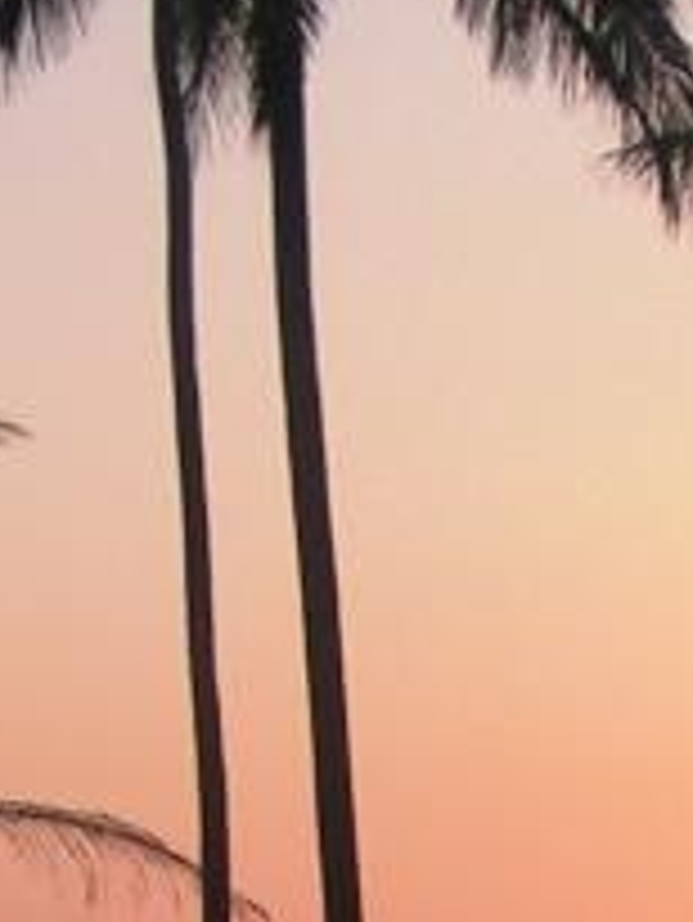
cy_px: 1295
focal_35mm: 190
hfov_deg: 7.8
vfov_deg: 10.1
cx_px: 792
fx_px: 5066
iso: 50
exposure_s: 1/160
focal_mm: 5.8
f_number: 5
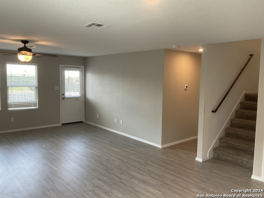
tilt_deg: -5.6
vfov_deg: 48.2
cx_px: 132
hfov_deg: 61.7
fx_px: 221
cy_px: 99
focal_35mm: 29
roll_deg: -1.8
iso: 40
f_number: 1.8
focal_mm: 3
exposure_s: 1/60
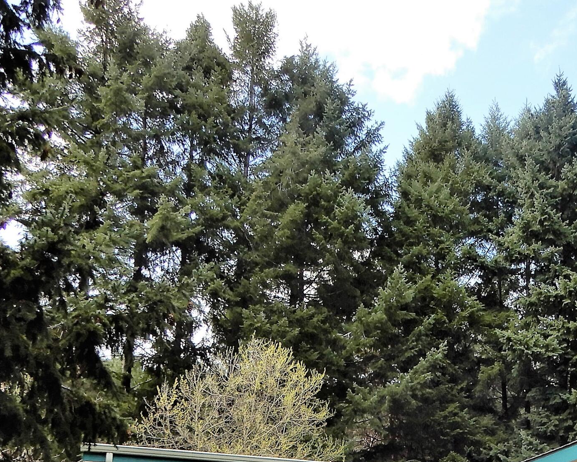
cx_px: 553
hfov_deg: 34.0
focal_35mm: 51
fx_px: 871
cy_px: 409
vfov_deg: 28.6
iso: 80
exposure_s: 1/250
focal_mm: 4.3
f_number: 3.4
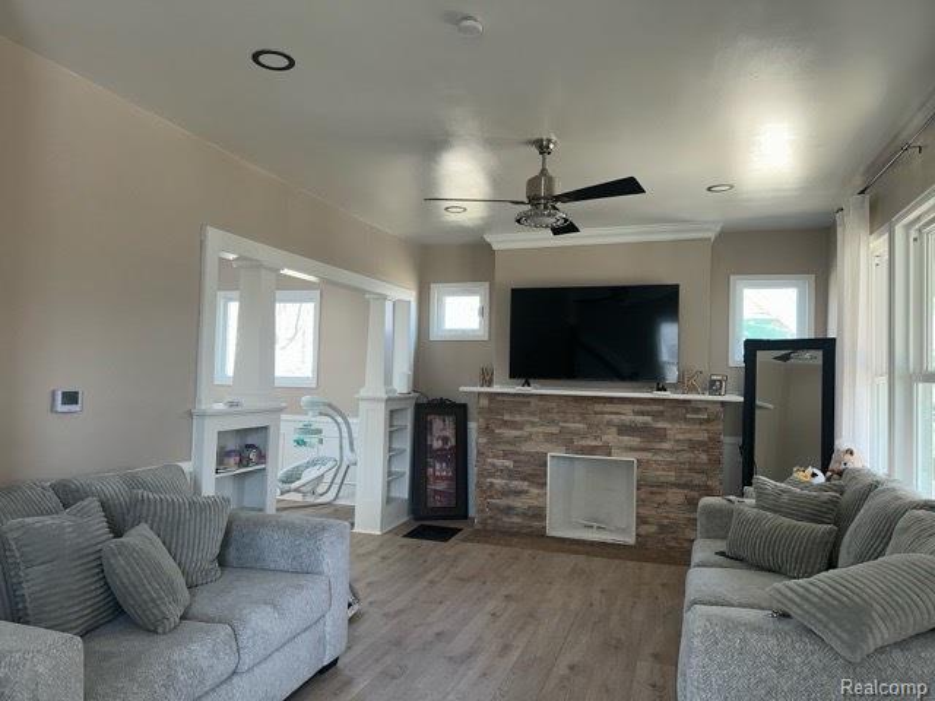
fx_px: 648
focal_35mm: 24
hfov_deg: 71.6
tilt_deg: +2.3
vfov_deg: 56.8
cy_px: 350
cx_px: 468
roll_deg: -1.9
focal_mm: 6.86
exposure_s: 1/121
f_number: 1.78
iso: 50
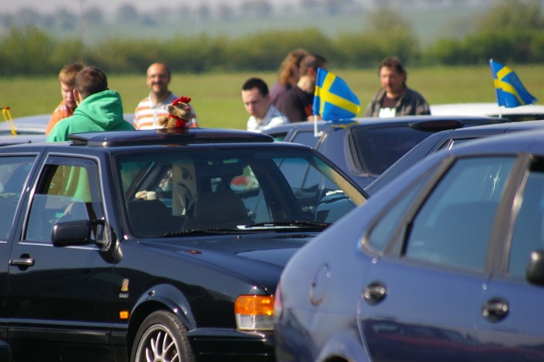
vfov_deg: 2.9
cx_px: 272
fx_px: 7245
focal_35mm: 480
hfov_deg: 4.3
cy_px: 181
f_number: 8
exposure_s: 1/500
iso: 200
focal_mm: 320
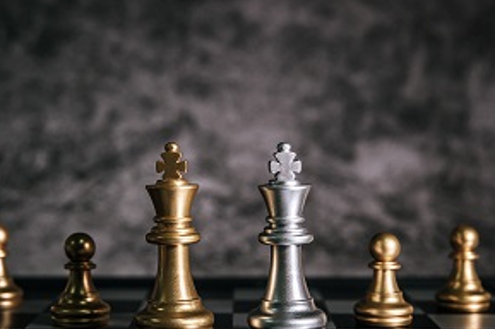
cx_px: 224
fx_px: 1140
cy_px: 211
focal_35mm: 83
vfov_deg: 16.4
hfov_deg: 24.5
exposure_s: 1/160
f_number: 8
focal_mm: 60
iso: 800
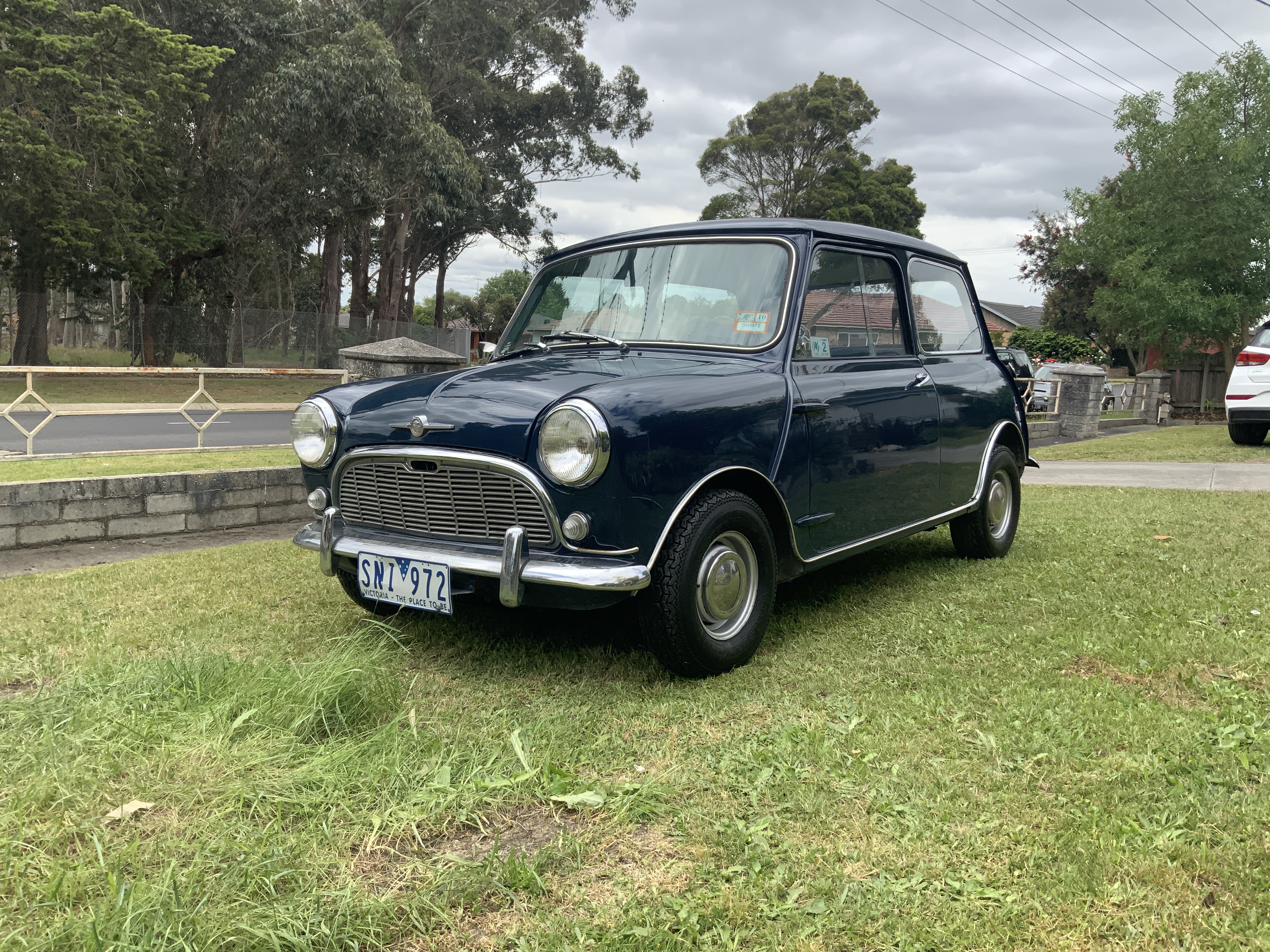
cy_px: 476
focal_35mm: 29
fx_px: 1064
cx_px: 635
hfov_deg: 61.7
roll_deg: -2.1
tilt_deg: -9.0
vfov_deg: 48.2
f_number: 1.8
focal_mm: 3
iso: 16
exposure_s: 1/912
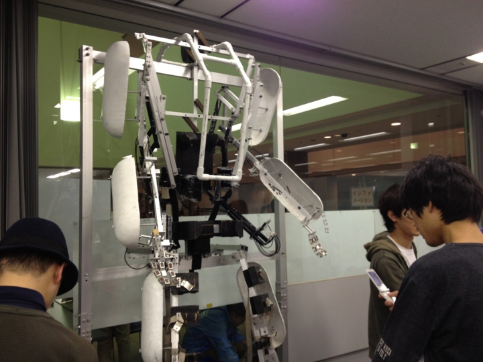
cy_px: 181
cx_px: 242
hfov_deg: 52.6
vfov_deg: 40.7
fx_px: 488
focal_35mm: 35
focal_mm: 4.28
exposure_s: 1/20
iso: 80
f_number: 2.4
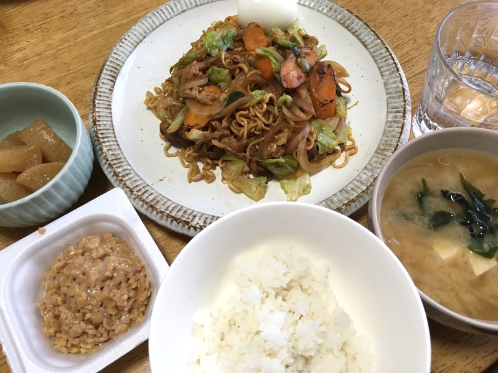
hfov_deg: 61.7
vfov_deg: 48.2
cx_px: 249
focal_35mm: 29
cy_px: 186
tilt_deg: -64.2
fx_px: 417
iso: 32
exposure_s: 1/30
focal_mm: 4.15
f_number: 2.2
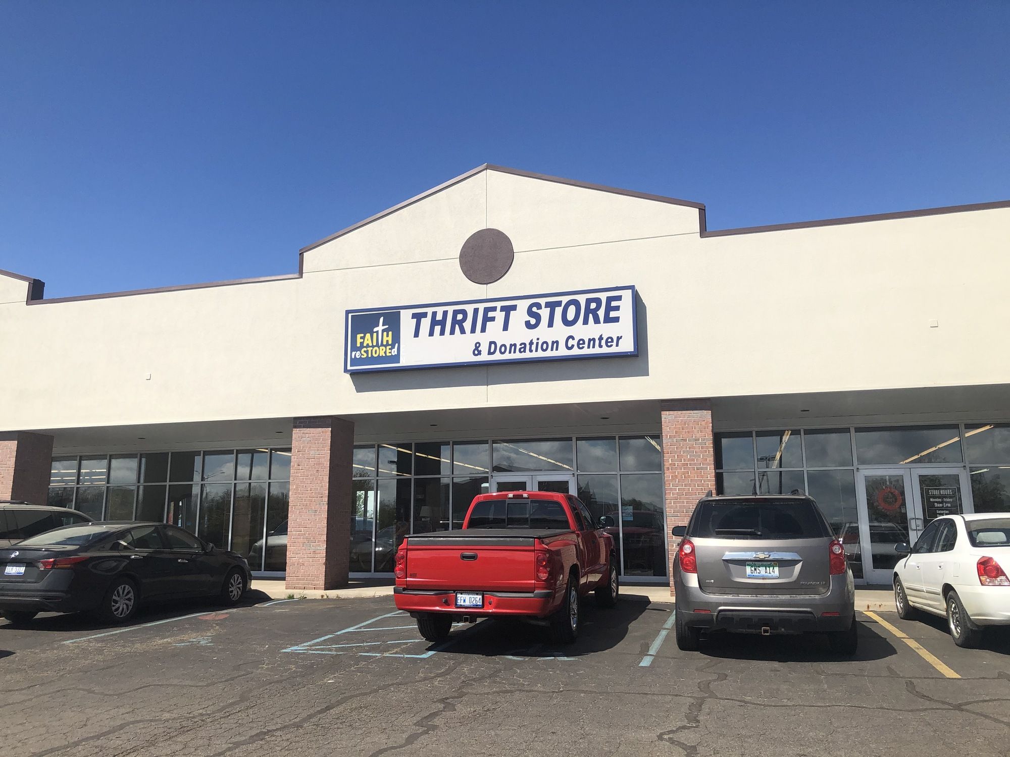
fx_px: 817
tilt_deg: +12.1
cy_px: 378
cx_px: 505
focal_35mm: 28
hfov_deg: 63.4
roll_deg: +0.9
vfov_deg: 49.7
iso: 25
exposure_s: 1/3003
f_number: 1.8
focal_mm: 3.99
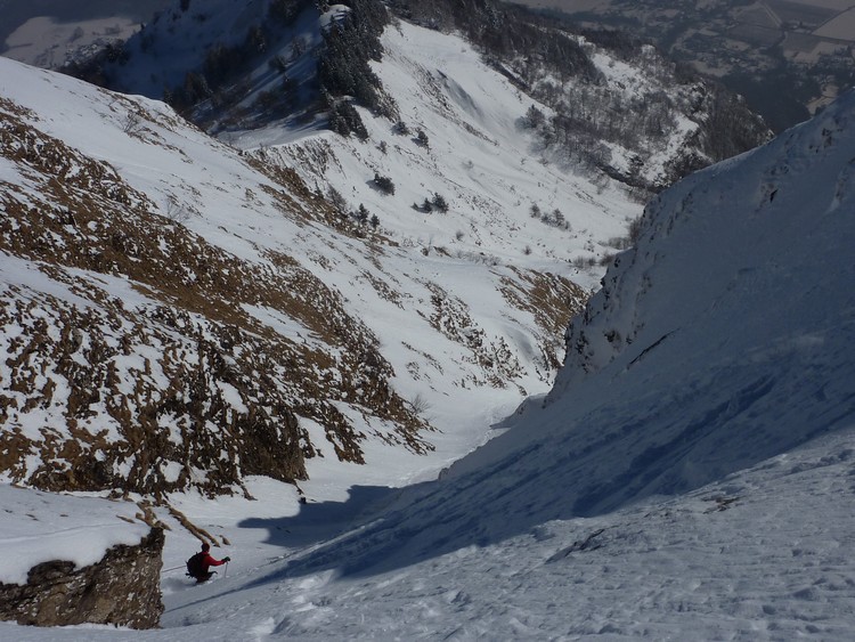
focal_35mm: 48
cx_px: 428
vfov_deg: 30.3
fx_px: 1186
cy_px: 321
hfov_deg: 39.6
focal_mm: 6.5
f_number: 6.3
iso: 80
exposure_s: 1/1600
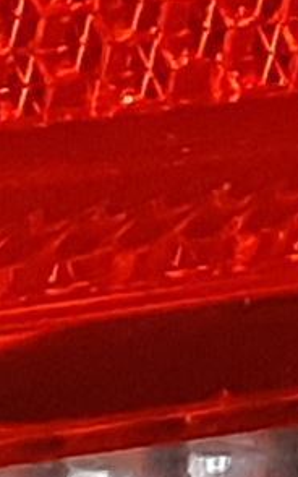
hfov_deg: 5.7
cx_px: 1294
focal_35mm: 192
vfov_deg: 10.5
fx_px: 2492
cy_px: -238
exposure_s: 1/50
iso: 250
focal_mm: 3.93
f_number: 1.7
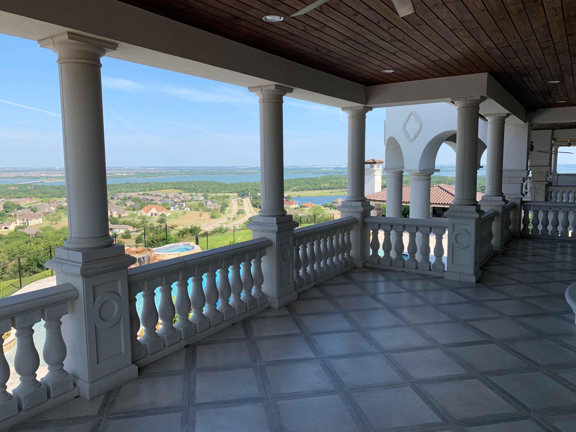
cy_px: 216
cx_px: 288
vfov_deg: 53.1
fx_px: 433
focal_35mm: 26
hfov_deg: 67.3
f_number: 1.8
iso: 25
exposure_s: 1/1205
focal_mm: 4.25
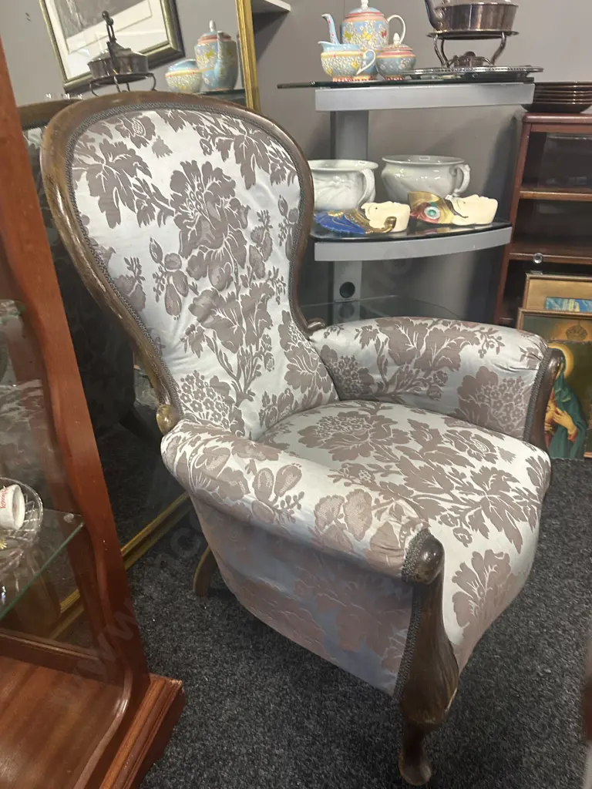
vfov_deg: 71.6
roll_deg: +1.3
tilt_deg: -30.4
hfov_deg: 56.8
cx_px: 296
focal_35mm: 24
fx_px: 547
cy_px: 394
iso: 200
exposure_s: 1/50
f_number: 1.78
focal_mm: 6.86
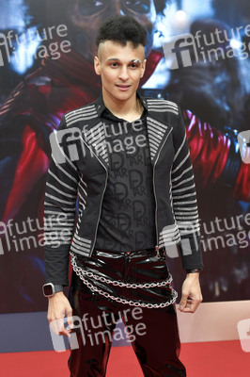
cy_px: 188
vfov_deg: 22.6
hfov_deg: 15.2
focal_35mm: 90
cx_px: 125
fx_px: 939
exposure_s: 1/200
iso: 400
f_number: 6.3
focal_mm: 90
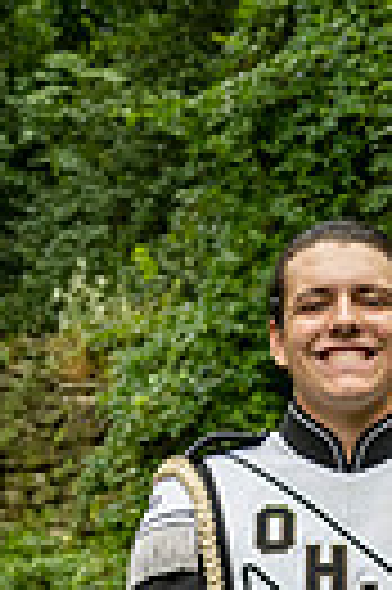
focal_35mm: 127
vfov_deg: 15.1
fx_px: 2080
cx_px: 324
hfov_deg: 10.7
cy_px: 865
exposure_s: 1/500
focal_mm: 37
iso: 800
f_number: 4
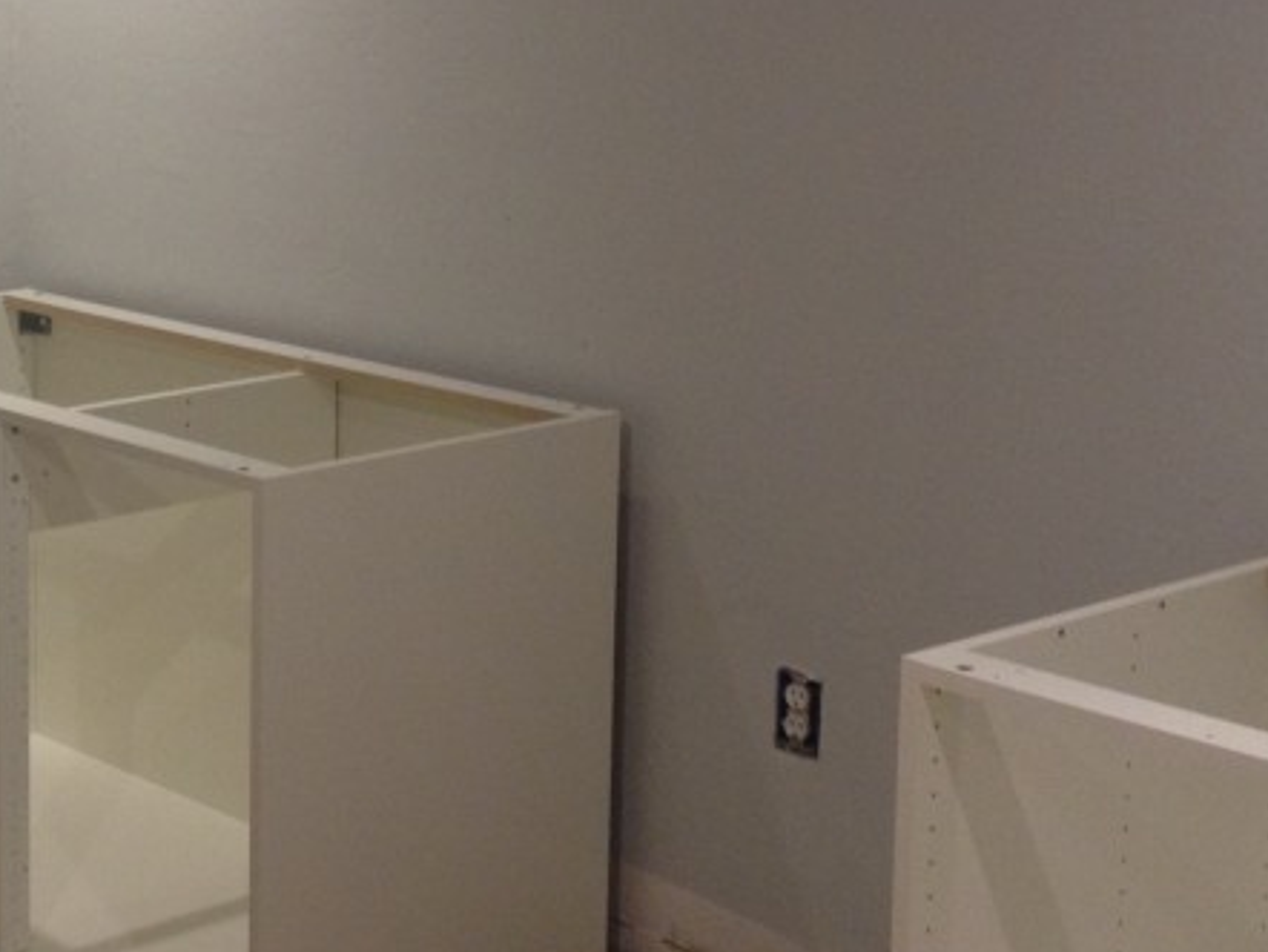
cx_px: 6
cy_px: 290
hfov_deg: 23.1
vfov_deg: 18.2
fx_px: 2969
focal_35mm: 81
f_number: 2.4
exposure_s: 1/20
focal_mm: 4.28
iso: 100
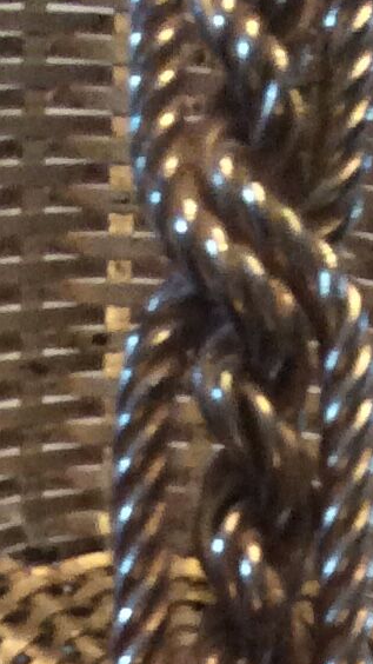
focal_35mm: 160
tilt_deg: -43.0
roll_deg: -3.9
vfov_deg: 12.1
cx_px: 197
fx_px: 2815
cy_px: 1277
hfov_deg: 7.6
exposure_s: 1/25
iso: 125
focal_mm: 3.3
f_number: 2.4
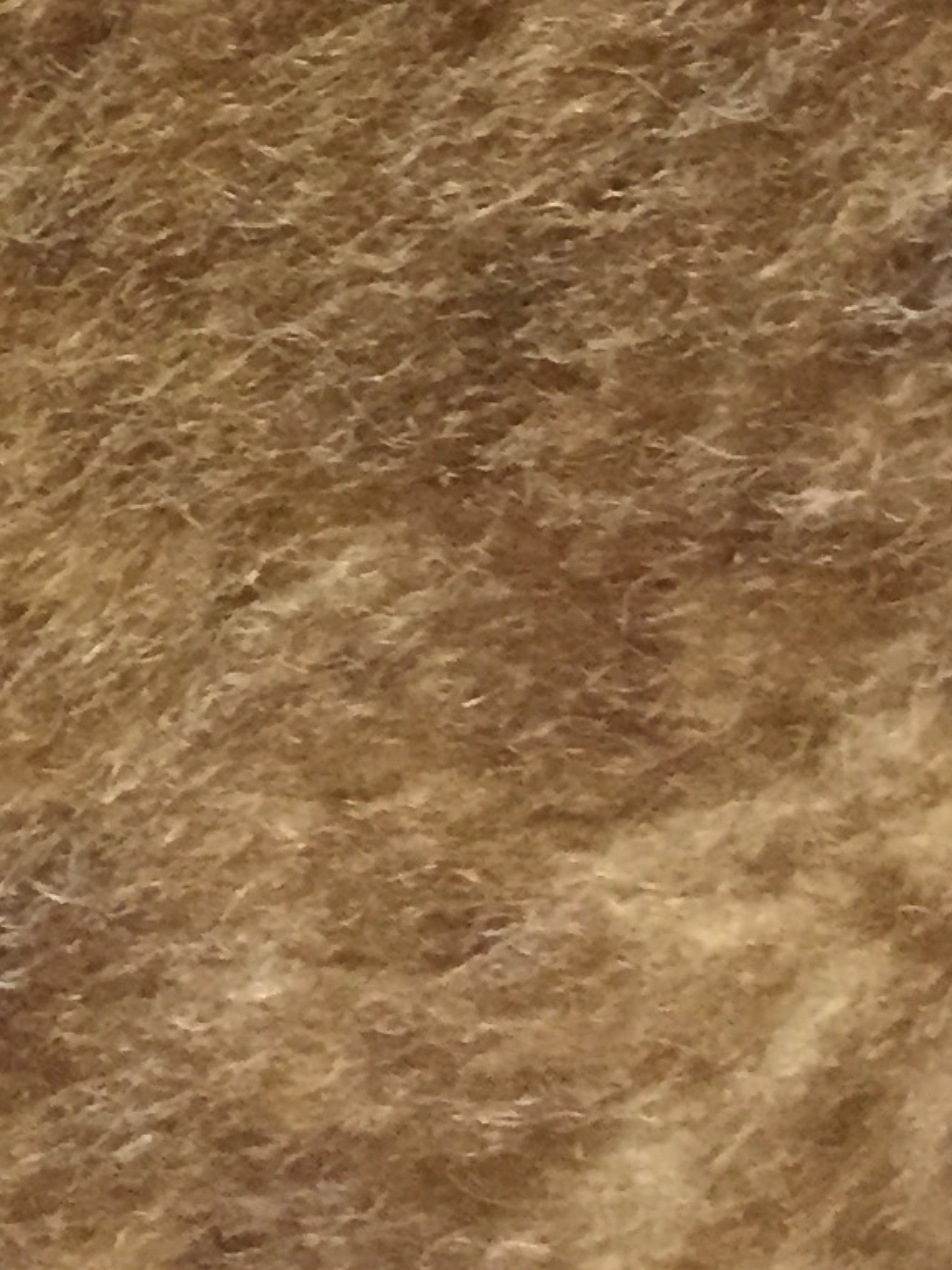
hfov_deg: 11.2
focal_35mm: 123
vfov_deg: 14.4
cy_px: -927
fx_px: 4513
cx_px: -799
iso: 250
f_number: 2.2
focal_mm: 4.15
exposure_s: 1/17
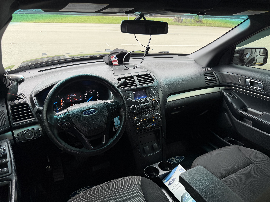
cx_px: 135
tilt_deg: -26.6
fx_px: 187
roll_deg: -0.7
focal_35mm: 24
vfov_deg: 56.8
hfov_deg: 71.6
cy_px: 101
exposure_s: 1/121
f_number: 1.78
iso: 100
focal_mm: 6.76
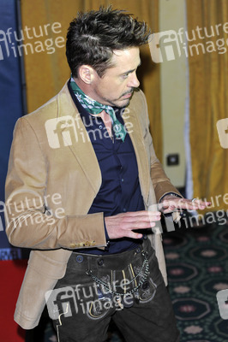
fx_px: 761
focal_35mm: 80
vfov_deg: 25.4
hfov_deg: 17.0
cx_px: 114
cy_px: 171
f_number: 4.5
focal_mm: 80
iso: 500
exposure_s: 1/250
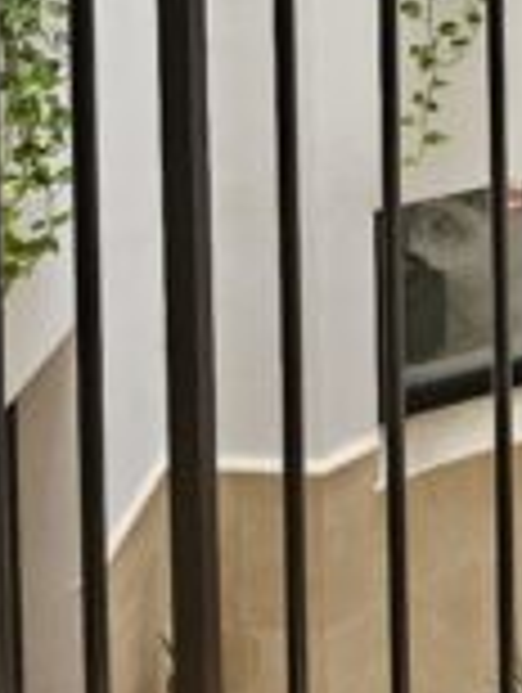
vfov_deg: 26.7
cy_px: -394
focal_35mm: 45
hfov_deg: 28.4
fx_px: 902
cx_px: 616
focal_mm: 2.2
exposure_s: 1/50
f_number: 2.2
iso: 400
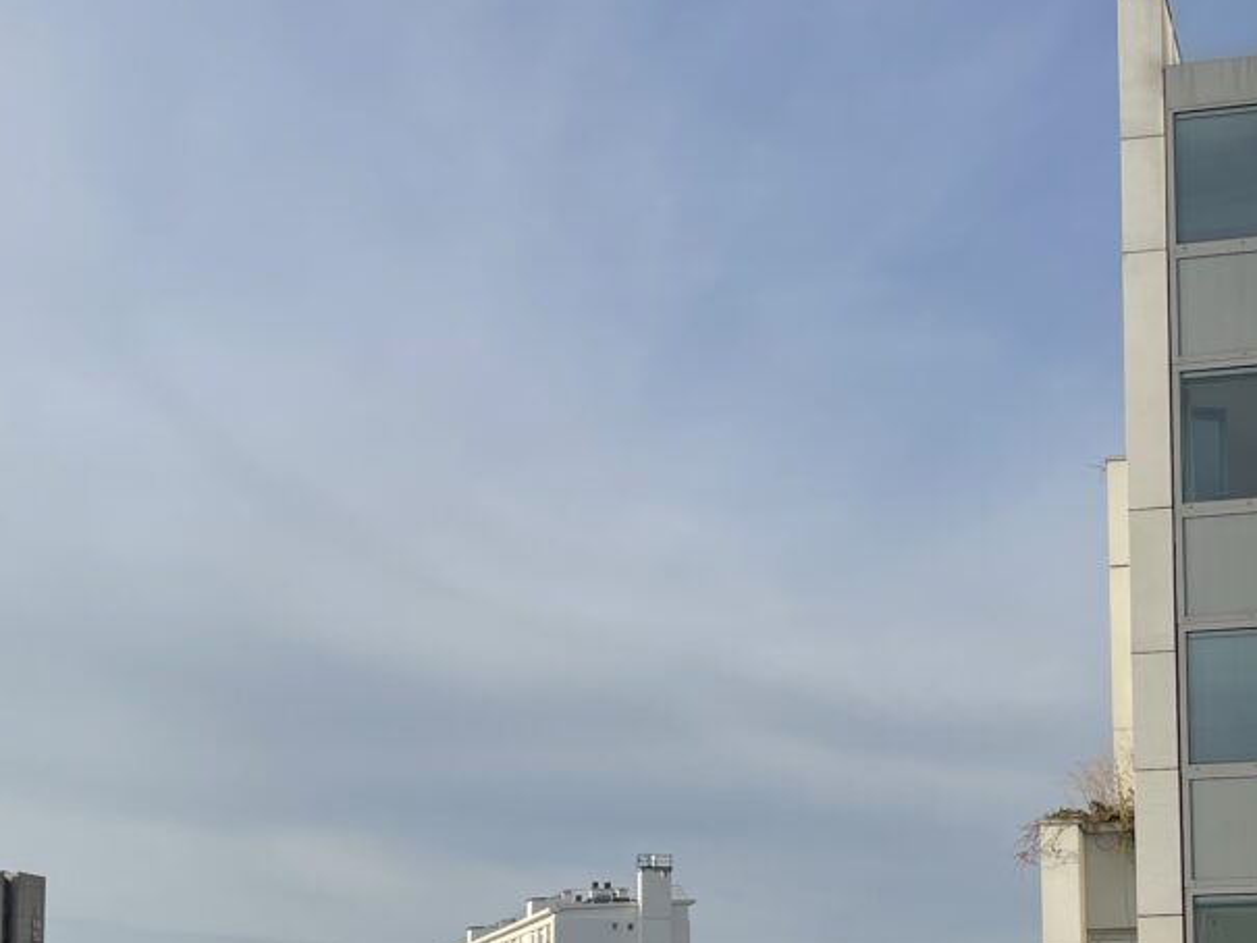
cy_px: 920
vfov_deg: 21.6
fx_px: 2397
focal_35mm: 66
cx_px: 881
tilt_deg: +5.6
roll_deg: +0.9
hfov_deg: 29.1
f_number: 1.6
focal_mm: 4.2
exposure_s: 1/3300
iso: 32
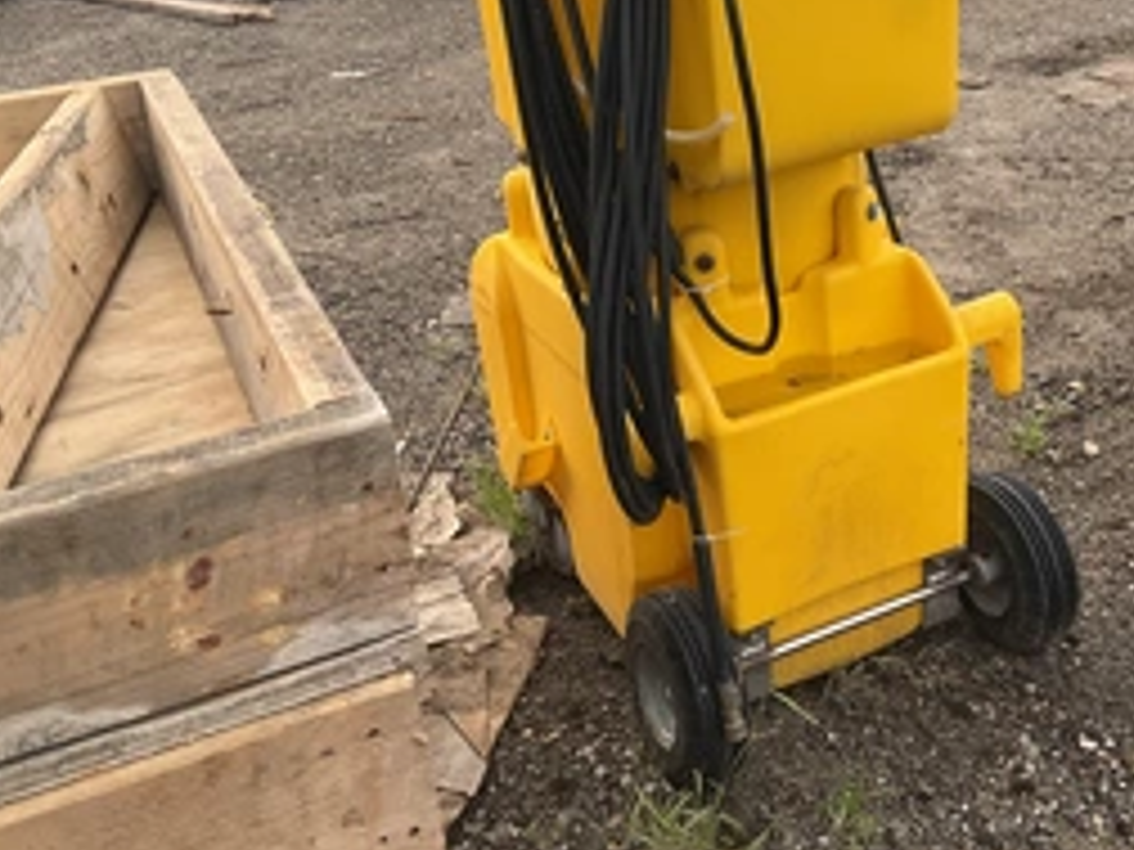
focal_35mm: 46
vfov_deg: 31.1
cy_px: 229
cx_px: 742
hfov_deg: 40.8
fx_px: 1507
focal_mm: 3
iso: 32
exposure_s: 1/122
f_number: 1.8
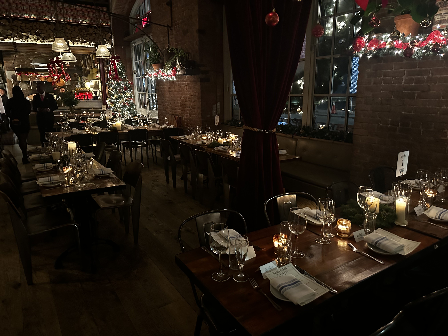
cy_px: 168
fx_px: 311
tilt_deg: -13.5
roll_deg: +0.5
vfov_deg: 56.8
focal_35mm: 24
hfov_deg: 71.6
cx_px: 224
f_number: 1.78
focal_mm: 6.86
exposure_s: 1/30
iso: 1600
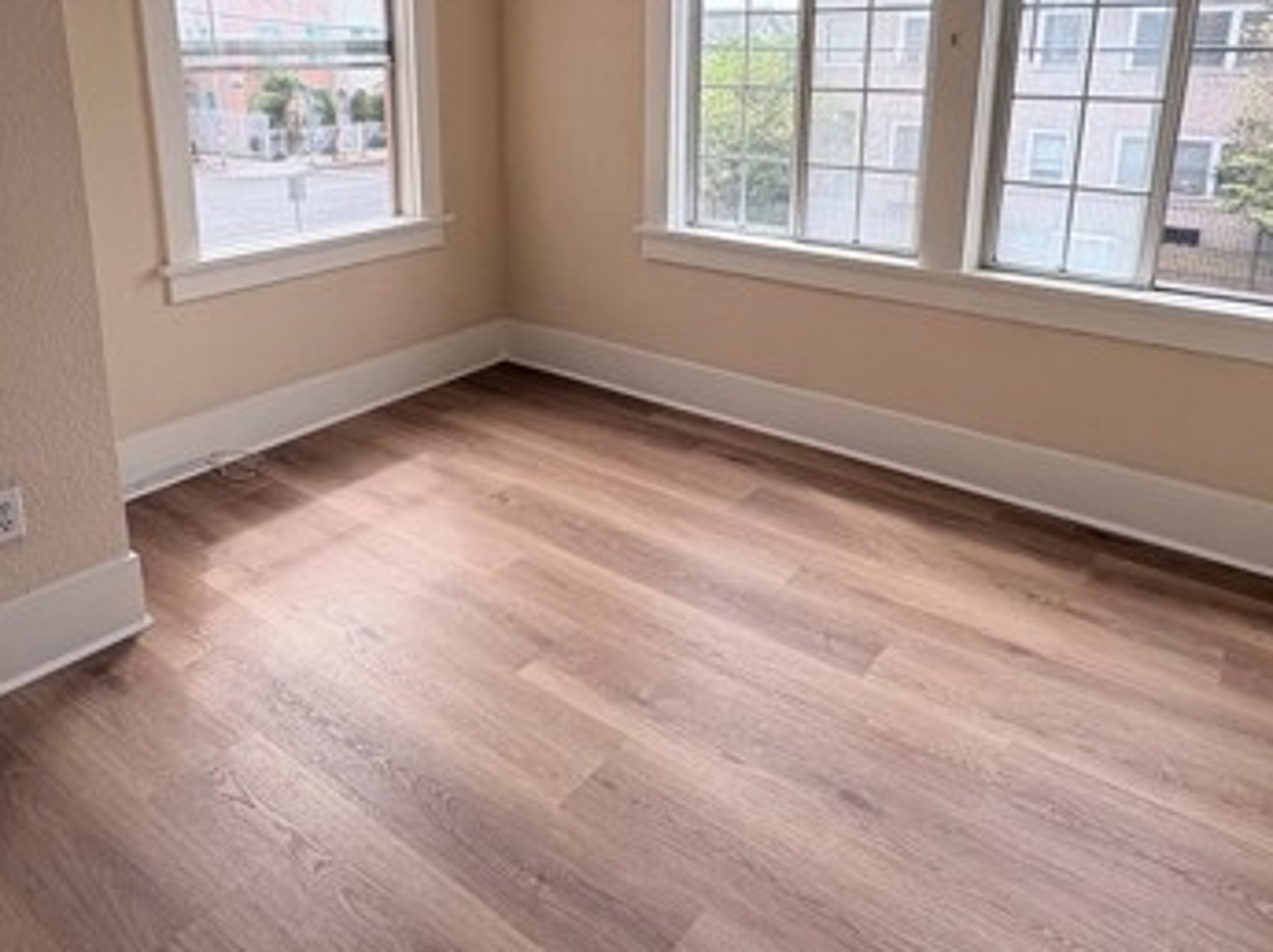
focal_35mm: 26
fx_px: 955
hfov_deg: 67.2
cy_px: 269
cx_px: 568
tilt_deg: -12.3
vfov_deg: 51.3
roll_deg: +1.2
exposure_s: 1/377
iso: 40
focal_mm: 2.22
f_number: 2.2
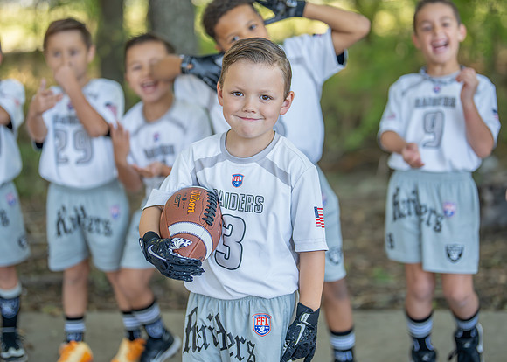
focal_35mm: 65
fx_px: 943
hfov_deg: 30.1
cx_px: 261
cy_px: 151
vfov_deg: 21.7
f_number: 1.2
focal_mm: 50
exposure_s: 1/5000
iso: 1000
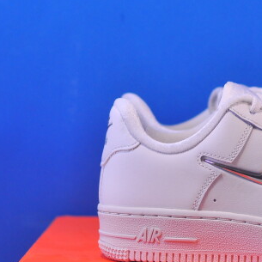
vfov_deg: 10.5
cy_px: 90
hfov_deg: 10.4
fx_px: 1430
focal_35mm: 167
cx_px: 271
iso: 250
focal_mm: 50
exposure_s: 1/320
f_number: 2.5
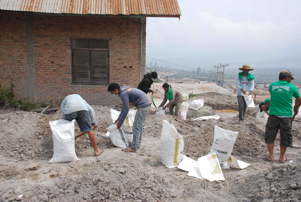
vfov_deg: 40.1
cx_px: 150
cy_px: 101
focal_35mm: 33
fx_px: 276
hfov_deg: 57.2
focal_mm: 22
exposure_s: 1/200
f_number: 8
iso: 100
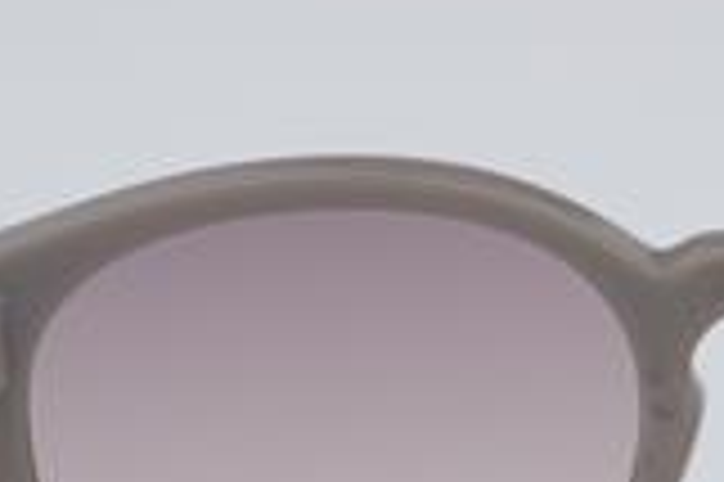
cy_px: 536
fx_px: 3737
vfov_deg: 7.3
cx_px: 782
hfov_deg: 10.9
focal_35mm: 186
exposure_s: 1/4
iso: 100
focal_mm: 50
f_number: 32
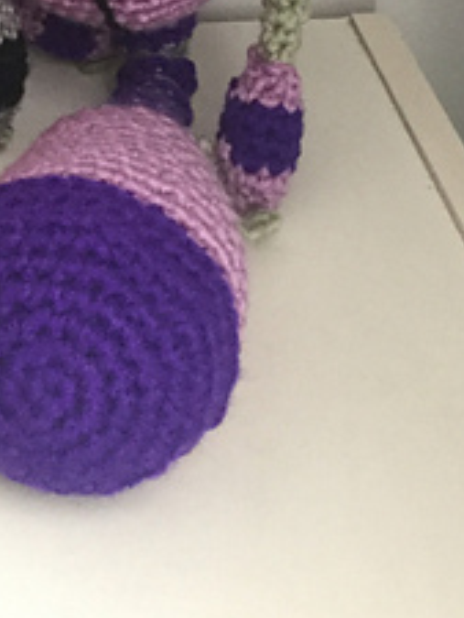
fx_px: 1571
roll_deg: +1.0
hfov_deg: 16.3
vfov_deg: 20.5
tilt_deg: -25.8
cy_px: -170
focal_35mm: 88
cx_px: -58
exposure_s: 1/20
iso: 200
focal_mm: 3.3
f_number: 2.4
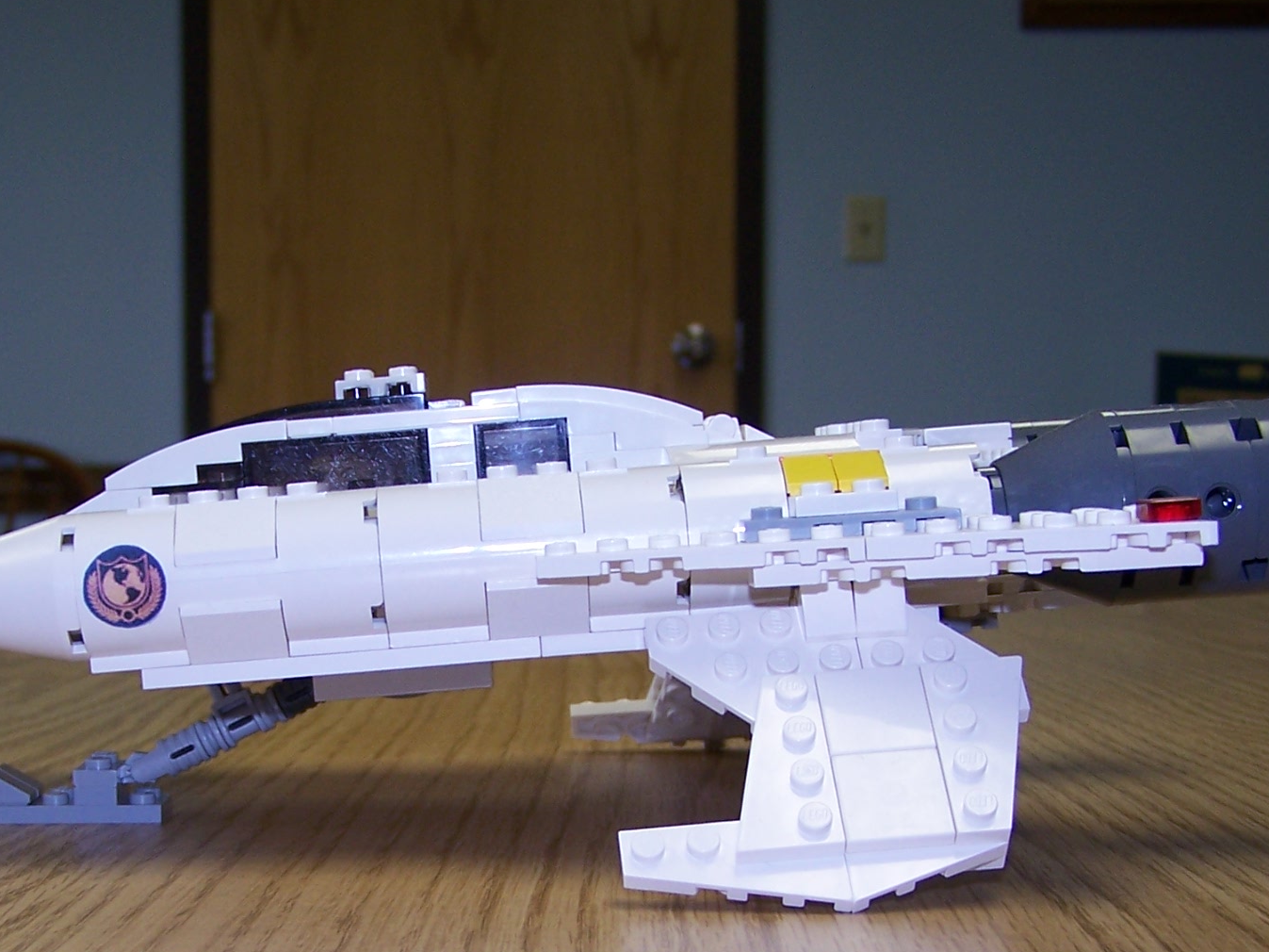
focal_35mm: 65
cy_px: 732
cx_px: 492
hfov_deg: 29.7
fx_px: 2383
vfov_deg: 22.3
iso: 80
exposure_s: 1/60
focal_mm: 6.3
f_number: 2.8
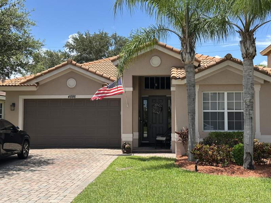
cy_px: 102
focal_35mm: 48
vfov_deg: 30.3
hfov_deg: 39.7
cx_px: 136
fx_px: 376
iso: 64
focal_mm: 6.86
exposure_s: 1/2358
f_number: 1.78
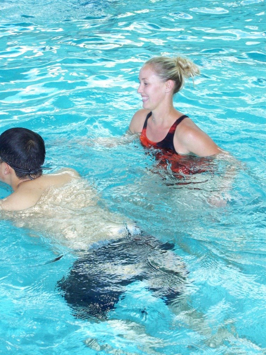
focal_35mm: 82
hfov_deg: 18.0
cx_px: 133
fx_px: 840
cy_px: 178
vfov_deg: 23.8
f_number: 3.2
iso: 160
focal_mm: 13.7
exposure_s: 1/125
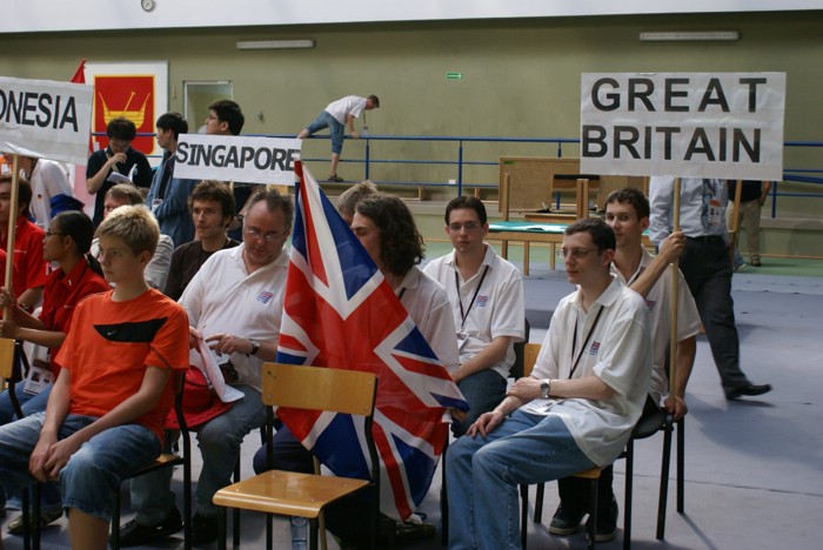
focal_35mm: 52
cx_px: 412
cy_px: 275
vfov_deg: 25.8
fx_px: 1201
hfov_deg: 37.8
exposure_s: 1/80
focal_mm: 35
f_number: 5.6
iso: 400
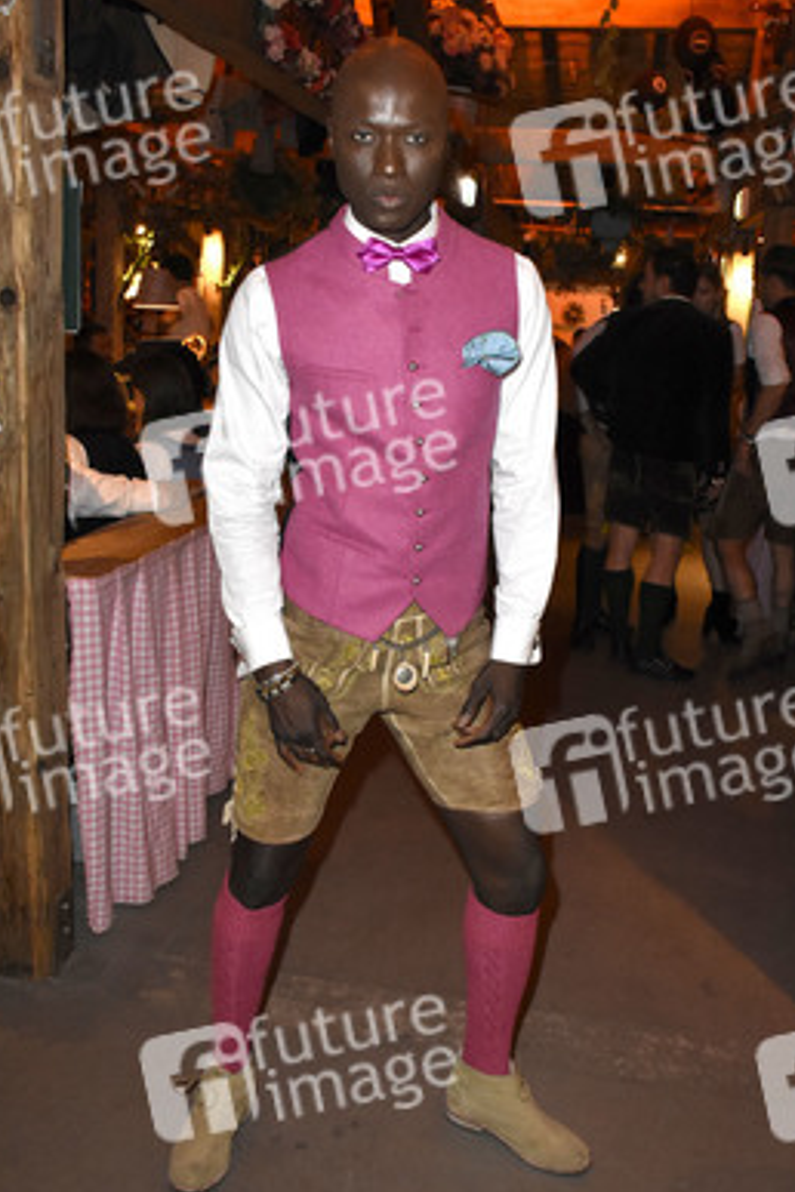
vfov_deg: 60.3
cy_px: 607
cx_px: 388
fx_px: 1027
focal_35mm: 31
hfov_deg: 42.3
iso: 3200
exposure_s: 1/60
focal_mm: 20
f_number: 6.3
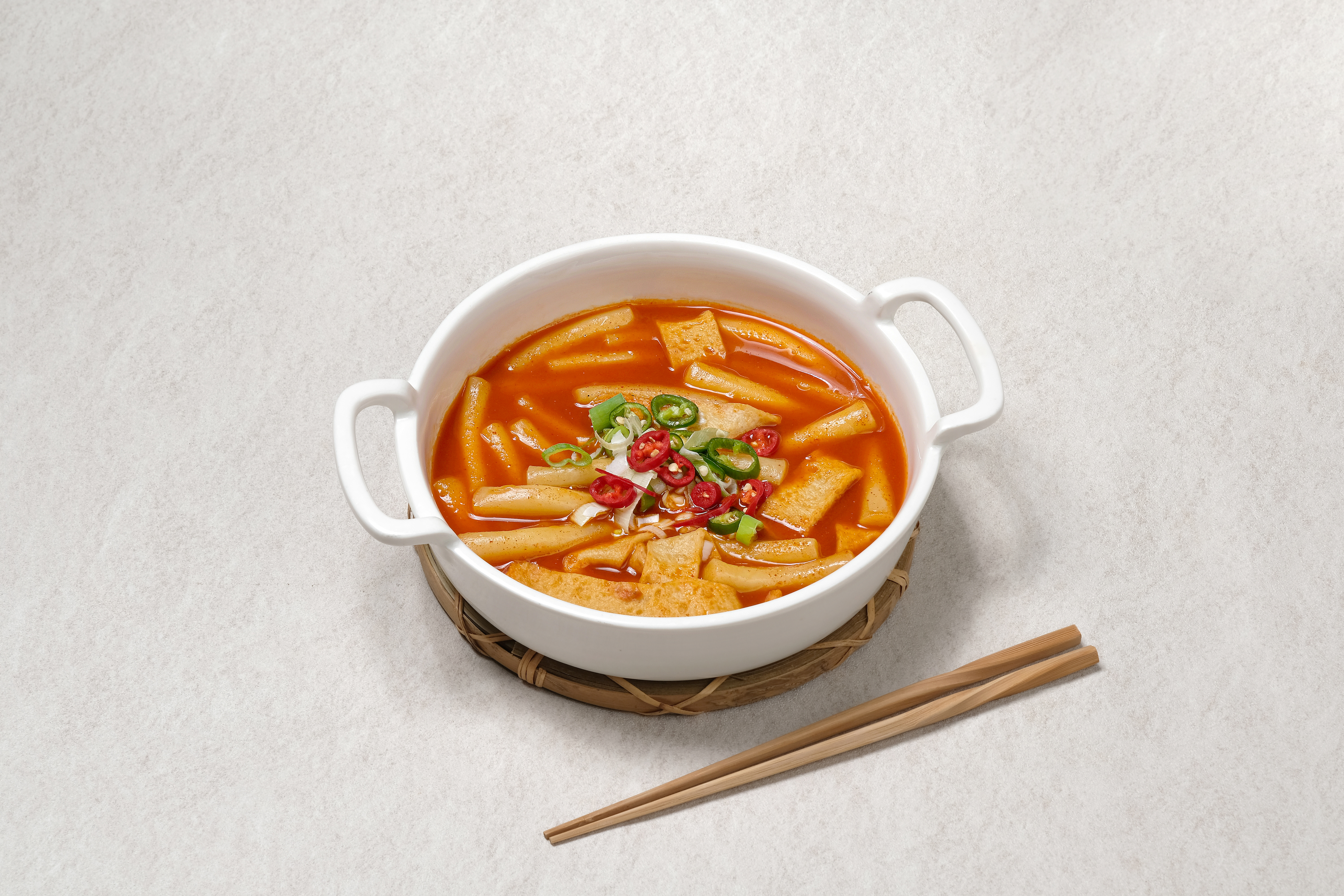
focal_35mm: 82
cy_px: 448
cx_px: 672
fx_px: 3061
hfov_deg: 24.8
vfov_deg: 16.7
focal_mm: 54.5
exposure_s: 1/125
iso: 100
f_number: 11
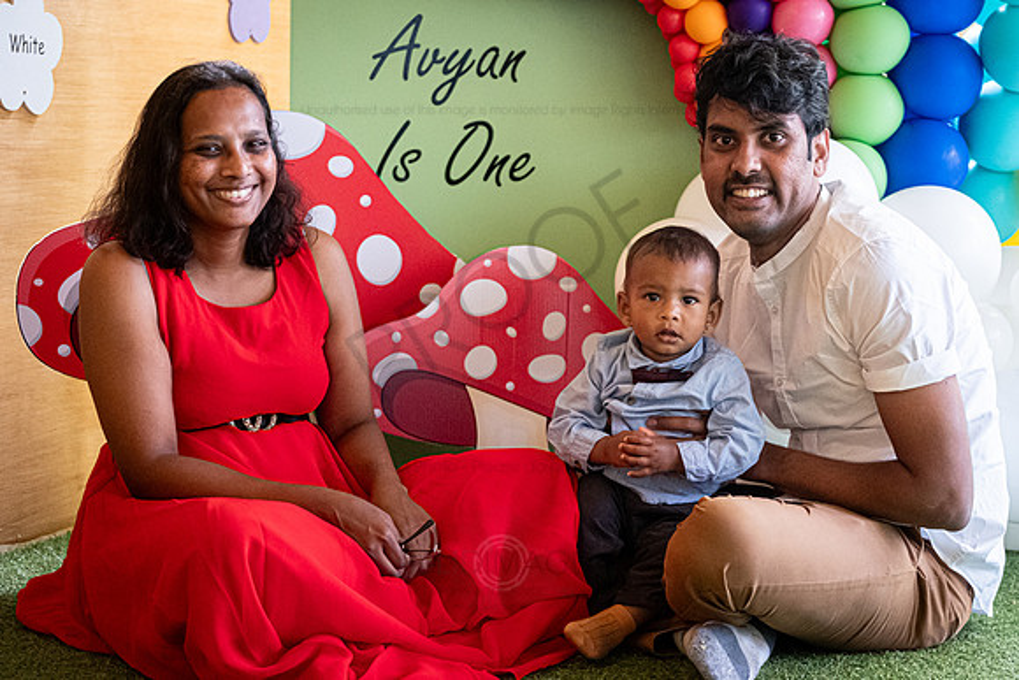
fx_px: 2228
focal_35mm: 79
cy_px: 323
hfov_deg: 25.8
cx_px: 535
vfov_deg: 17.3
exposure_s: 1/125
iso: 3200
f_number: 2.8
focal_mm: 50
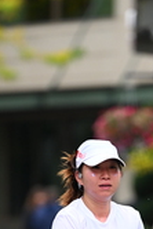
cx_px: 100
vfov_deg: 3.1
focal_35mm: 663
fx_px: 4218
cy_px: 261
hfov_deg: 2.1
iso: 640
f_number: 2.8
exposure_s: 1/2000
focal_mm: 200
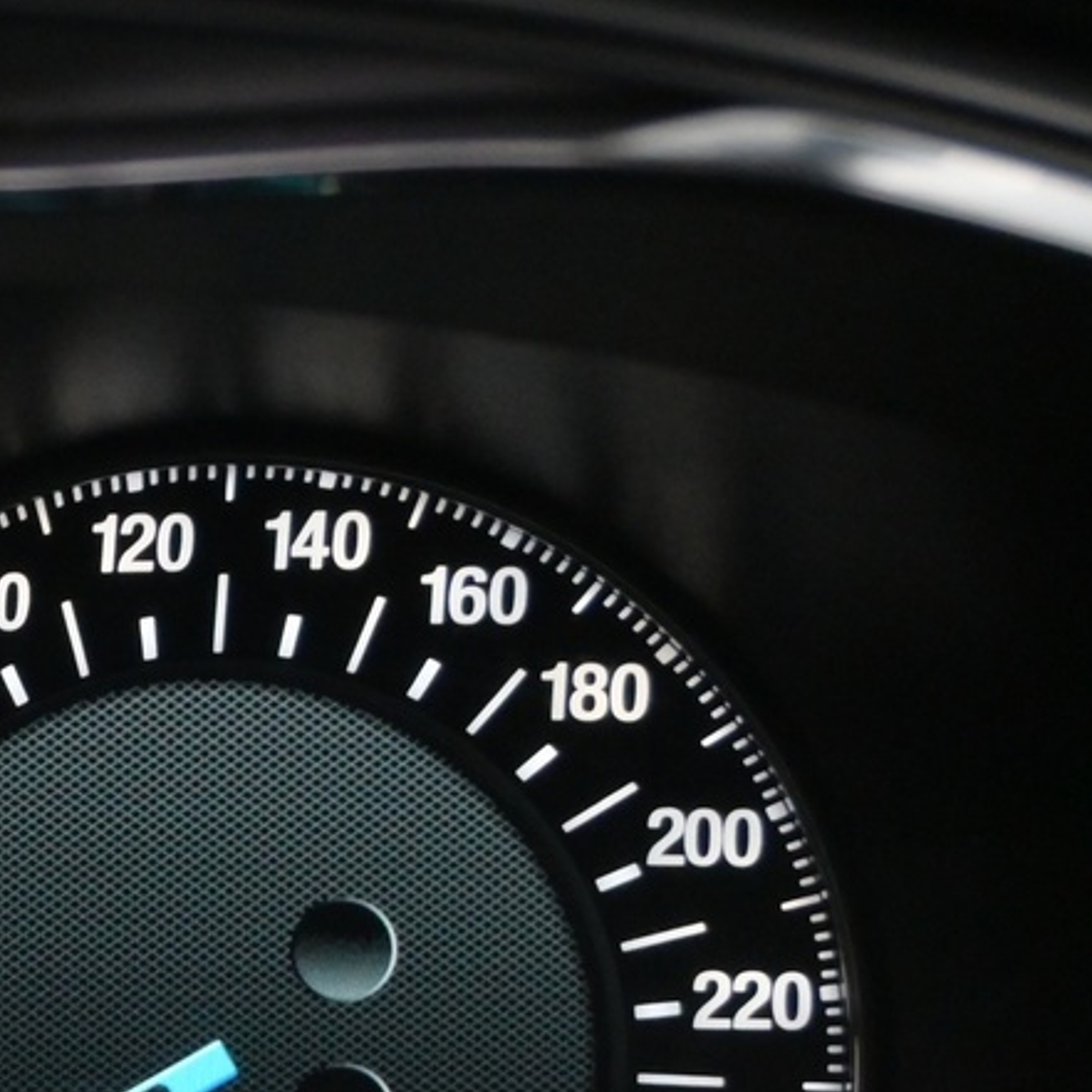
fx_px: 4596
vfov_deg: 13.4
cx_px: -807
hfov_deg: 12.5
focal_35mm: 129
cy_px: 1062
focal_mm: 27.5
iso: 2500
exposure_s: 1/60
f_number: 4.5
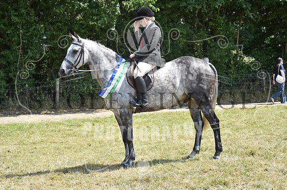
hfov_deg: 27.0
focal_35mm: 75
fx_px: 597
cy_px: 95
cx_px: 144
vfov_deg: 18.1
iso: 1000
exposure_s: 1/1250
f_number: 7.1
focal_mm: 75
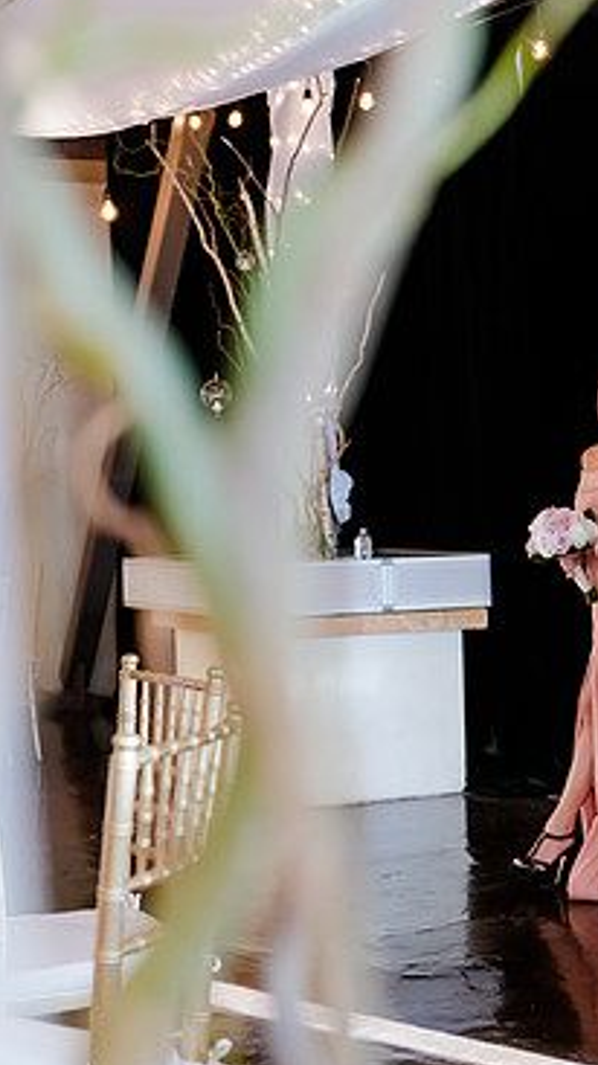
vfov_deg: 32.8
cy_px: 521
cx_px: 372
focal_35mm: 64
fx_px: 1807
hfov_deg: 18.8
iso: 2500
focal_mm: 38
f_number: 2.8
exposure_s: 1/200
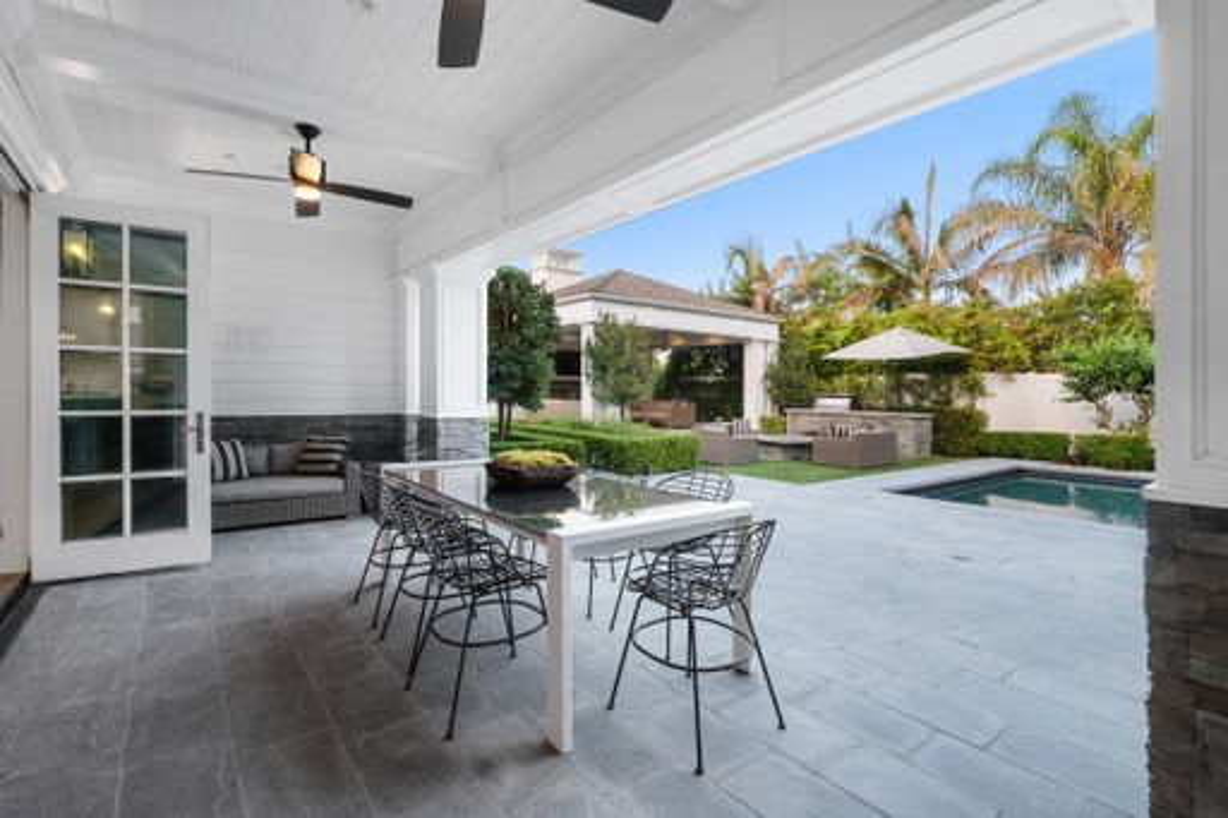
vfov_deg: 72.0
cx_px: 614
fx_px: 563
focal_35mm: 16
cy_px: 409
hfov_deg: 95.0
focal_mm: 16.5
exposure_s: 1/25
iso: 640
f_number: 8
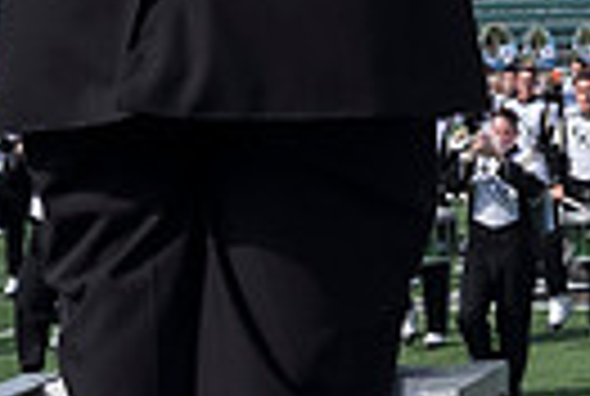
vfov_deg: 7.5
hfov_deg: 10.6
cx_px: 1067
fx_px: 2973
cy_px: -205
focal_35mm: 181
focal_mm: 27
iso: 200
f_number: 13
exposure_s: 1/200
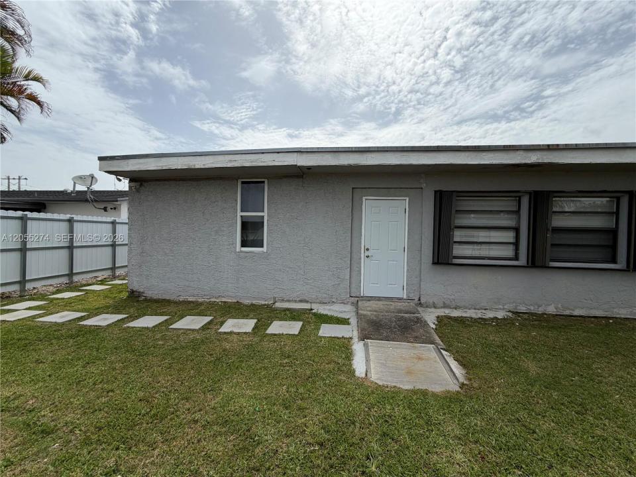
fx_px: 257
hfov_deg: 102.1
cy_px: 238
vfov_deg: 85.7
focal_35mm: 14
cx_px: 318
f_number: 2.2
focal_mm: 2.22
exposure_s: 1/1285
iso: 20
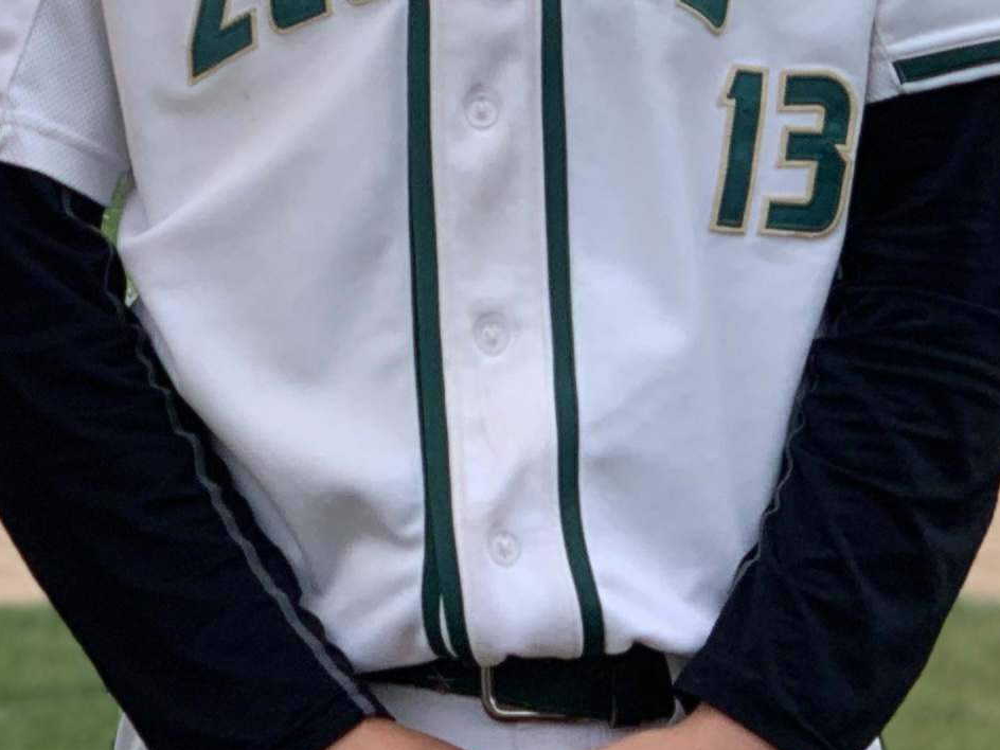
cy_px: -76
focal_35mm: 222
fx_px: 6413
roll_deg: +0.5
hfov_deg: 8.9
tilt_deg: +0.4
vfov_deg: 6.7
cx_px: -2
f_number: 2.4
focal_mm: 6
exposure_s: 1/335
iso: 16
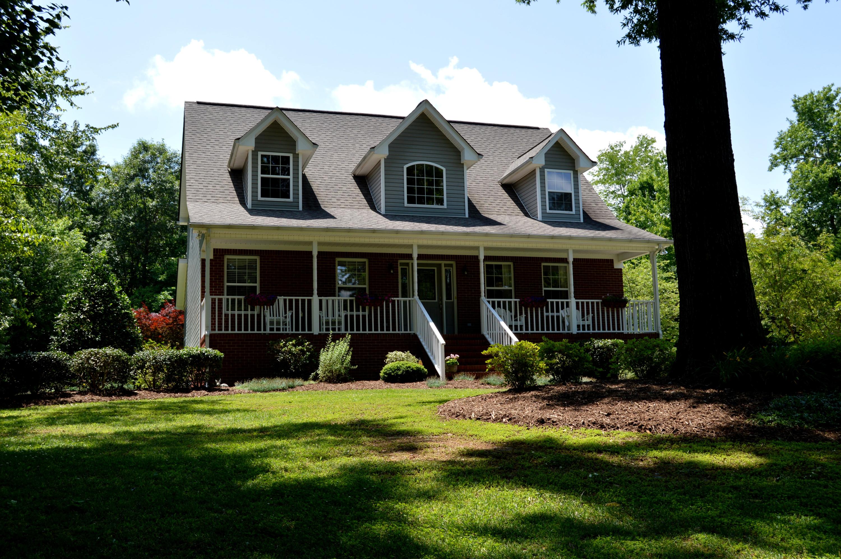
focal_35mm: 36
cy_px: 280
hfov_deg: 53.2
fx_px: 840
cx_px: 420
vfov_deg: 36.8
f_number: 7.1
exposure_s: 1/200
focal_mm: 24
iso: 100
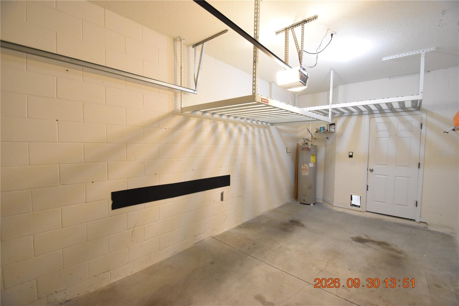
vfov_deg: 77.3
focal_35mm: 15
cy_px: 153
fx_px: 191
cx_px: 230
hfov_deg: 100.4
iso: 3600
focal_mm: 10
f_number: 3.5
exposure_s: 1/60
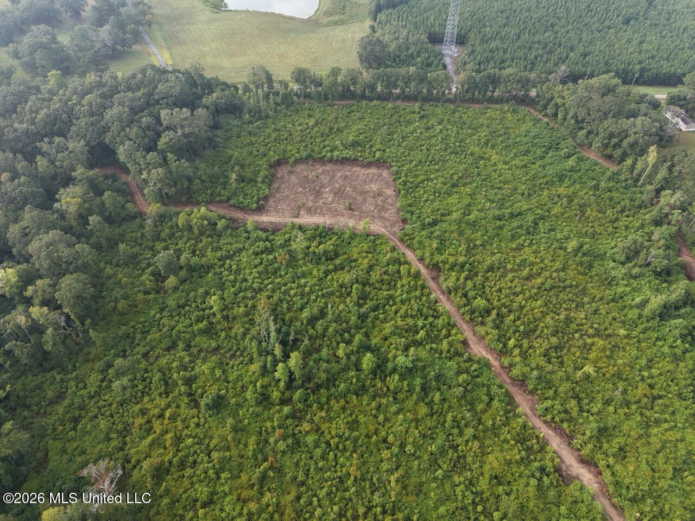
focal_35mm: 24
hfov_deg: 71.6
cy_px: 260
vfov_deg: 56.8
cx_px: 348
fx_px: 482
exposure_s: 1/500
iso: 100
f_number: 1.8
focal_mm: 8.67
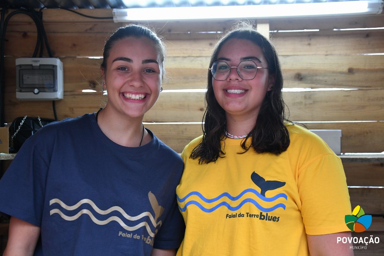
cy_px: 128
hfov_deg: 38.2
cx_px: 192
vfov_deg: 26.0
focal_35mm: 52
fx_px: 554
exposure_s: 1/125
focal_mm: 35
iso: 1600
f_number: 4.5
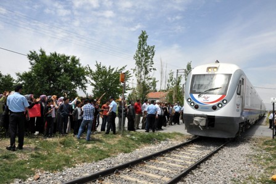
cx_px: 138
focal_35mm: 27
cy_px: 92
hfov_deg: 67.4
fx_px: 207
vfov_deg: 47.9
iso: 2500
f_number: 16
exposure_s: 1/1000
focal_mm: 18
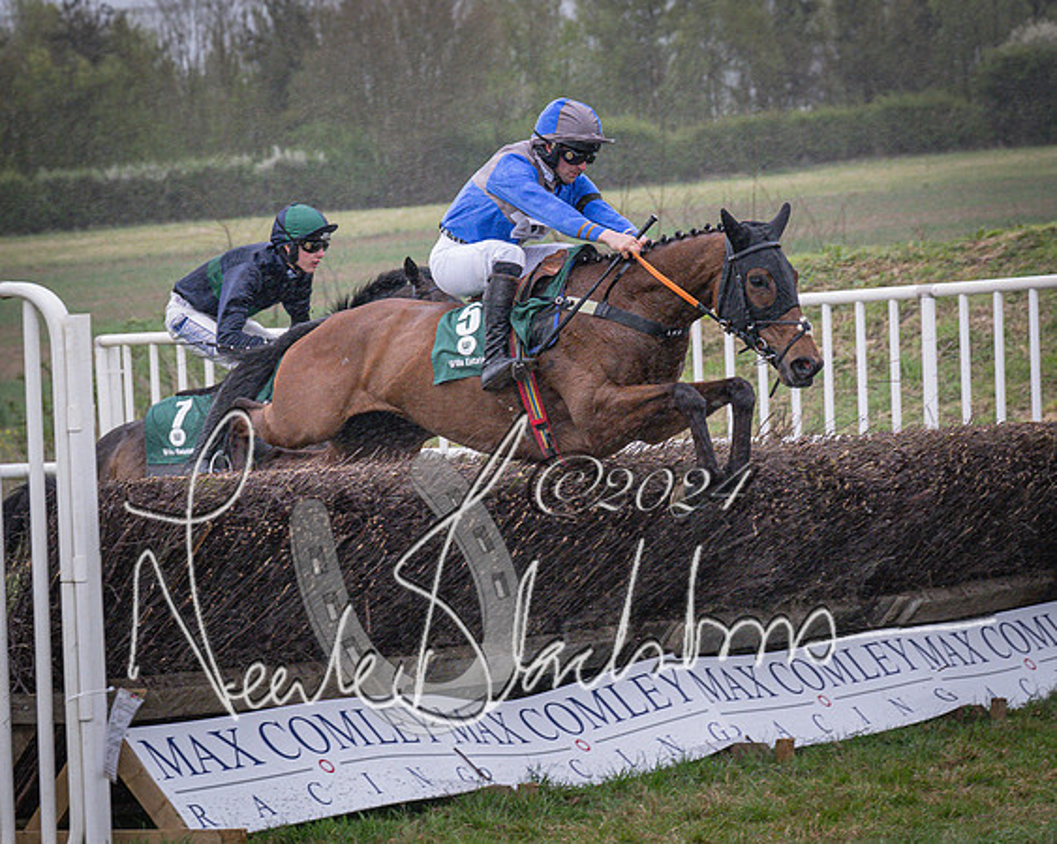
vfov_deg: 10.0
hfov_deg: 12.5
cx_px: 609
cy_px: 417
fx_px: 4826
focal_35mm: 154
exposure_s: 1/1000
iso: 1600
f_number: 4
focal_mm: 70
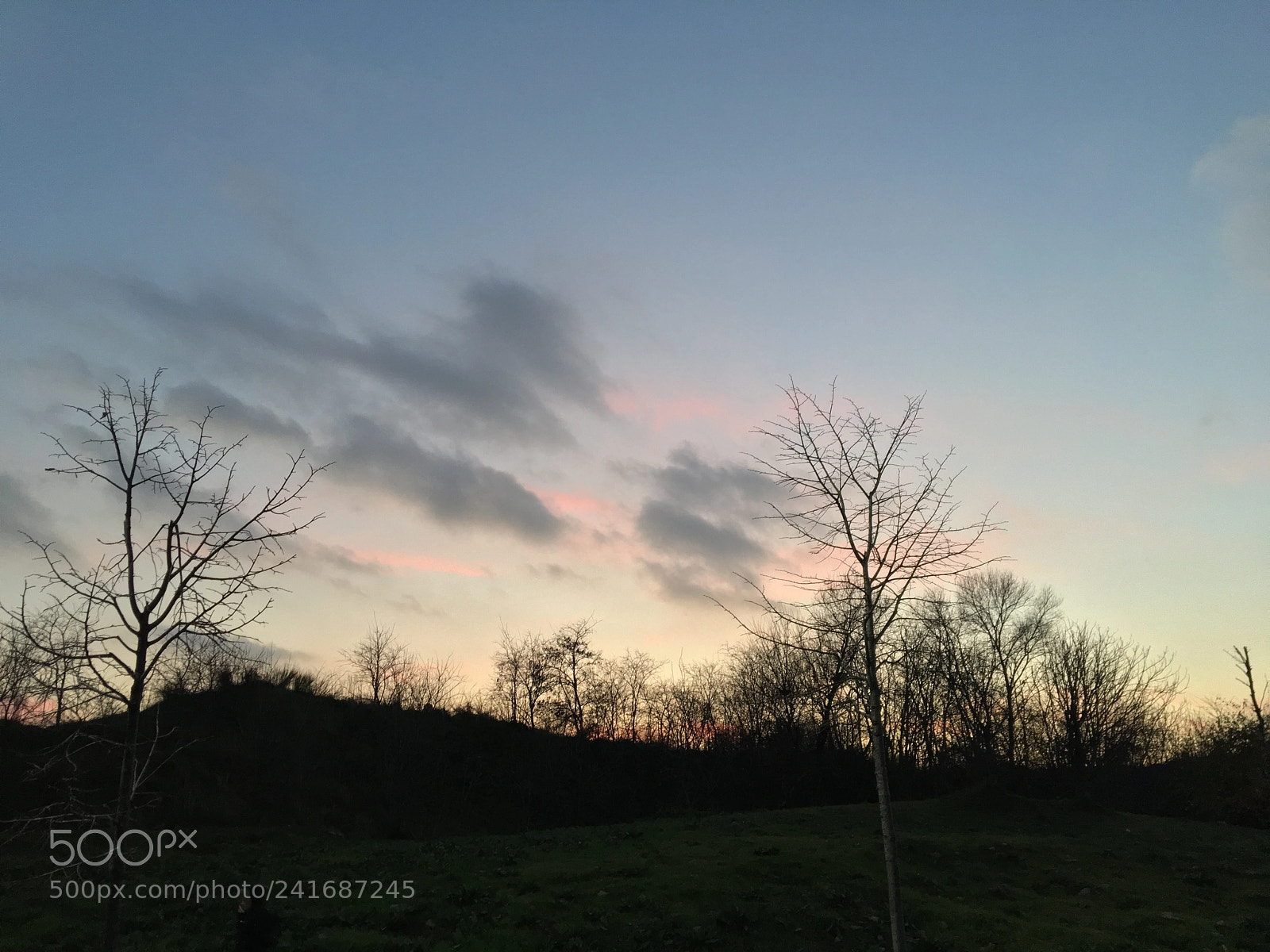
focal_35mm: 29
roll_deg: -2.1
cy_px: 476
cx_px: 635
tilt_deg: +21.1
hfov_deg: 61.7
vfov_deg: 48.2
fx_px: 1064
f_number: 2.2
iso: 50
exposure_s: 1/33
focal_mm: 4.15
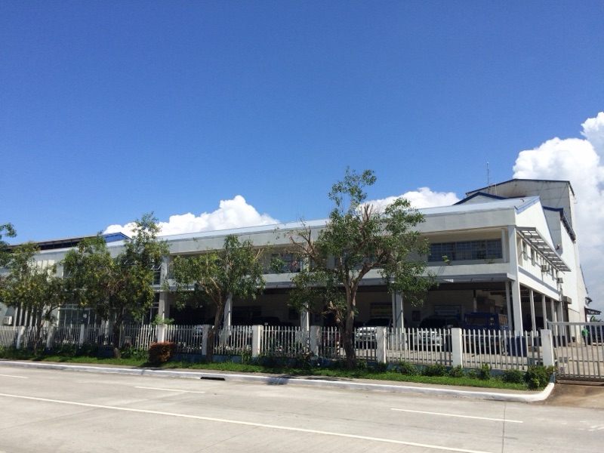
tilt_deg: +11.0
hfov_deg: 61.7
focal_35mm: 29
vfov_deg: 48.2
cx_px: 302
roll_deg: -1.1
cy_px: 226
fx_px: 506
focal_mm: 4.15
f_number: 2.2
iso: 32
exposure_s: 1/2415
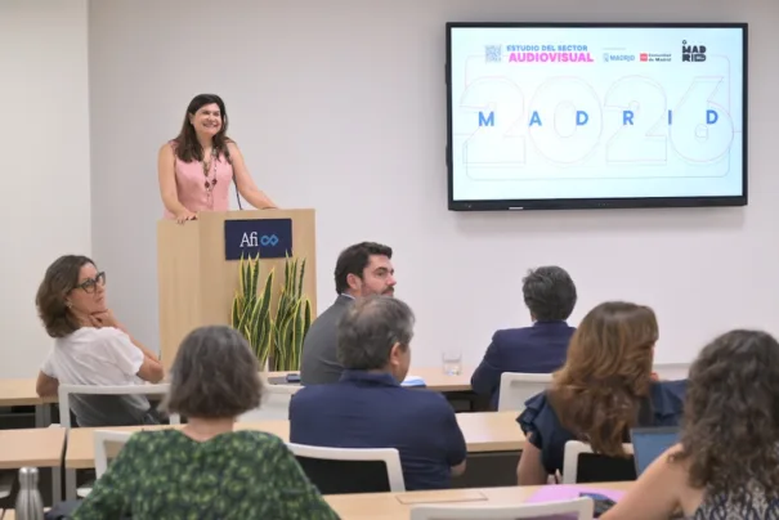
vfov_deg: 20.0
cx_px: 390
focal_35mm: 68
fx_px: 1472
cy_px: 260
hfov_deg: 29.6
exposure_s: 1/250
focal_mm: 68
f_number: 5
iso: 3200
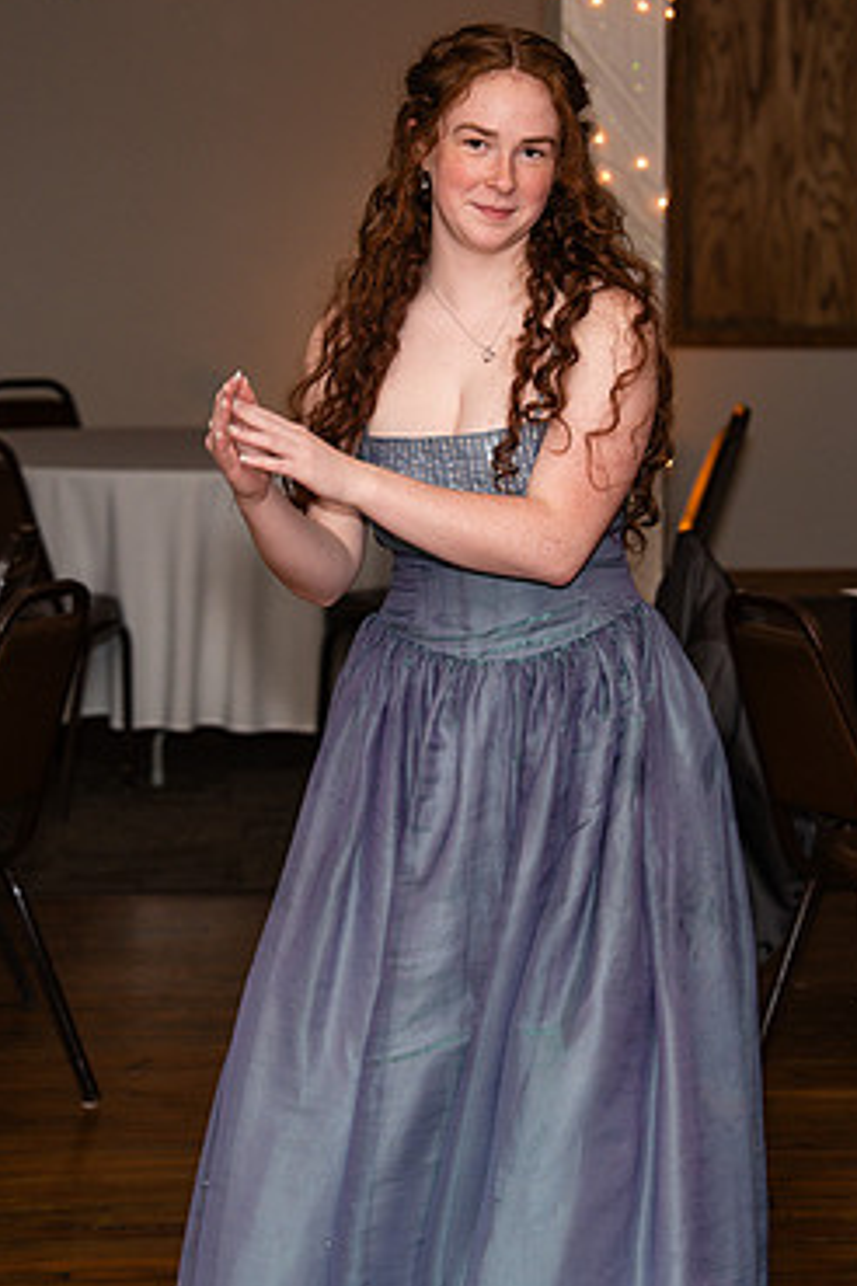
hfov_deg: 10.7
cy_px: 509
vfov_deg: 16.0
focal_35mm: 128
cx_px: 541
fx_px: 4570
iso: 400
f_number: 4
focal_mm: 70
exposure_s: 1/250
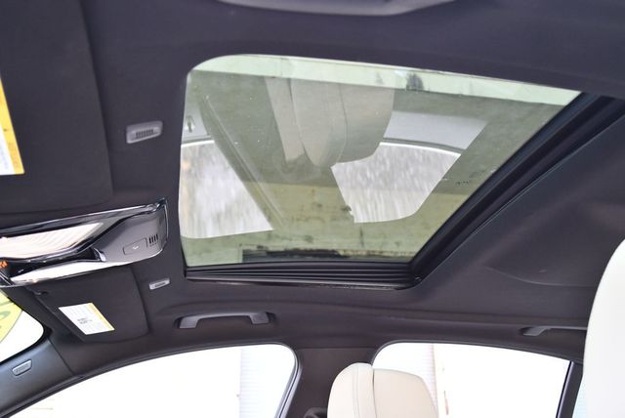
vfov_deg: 36.9
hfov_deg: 53.1
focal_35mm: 36
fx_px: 626
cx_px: 312
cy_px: 209
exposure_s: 1/200
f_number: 3.5
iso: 800
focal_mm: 18
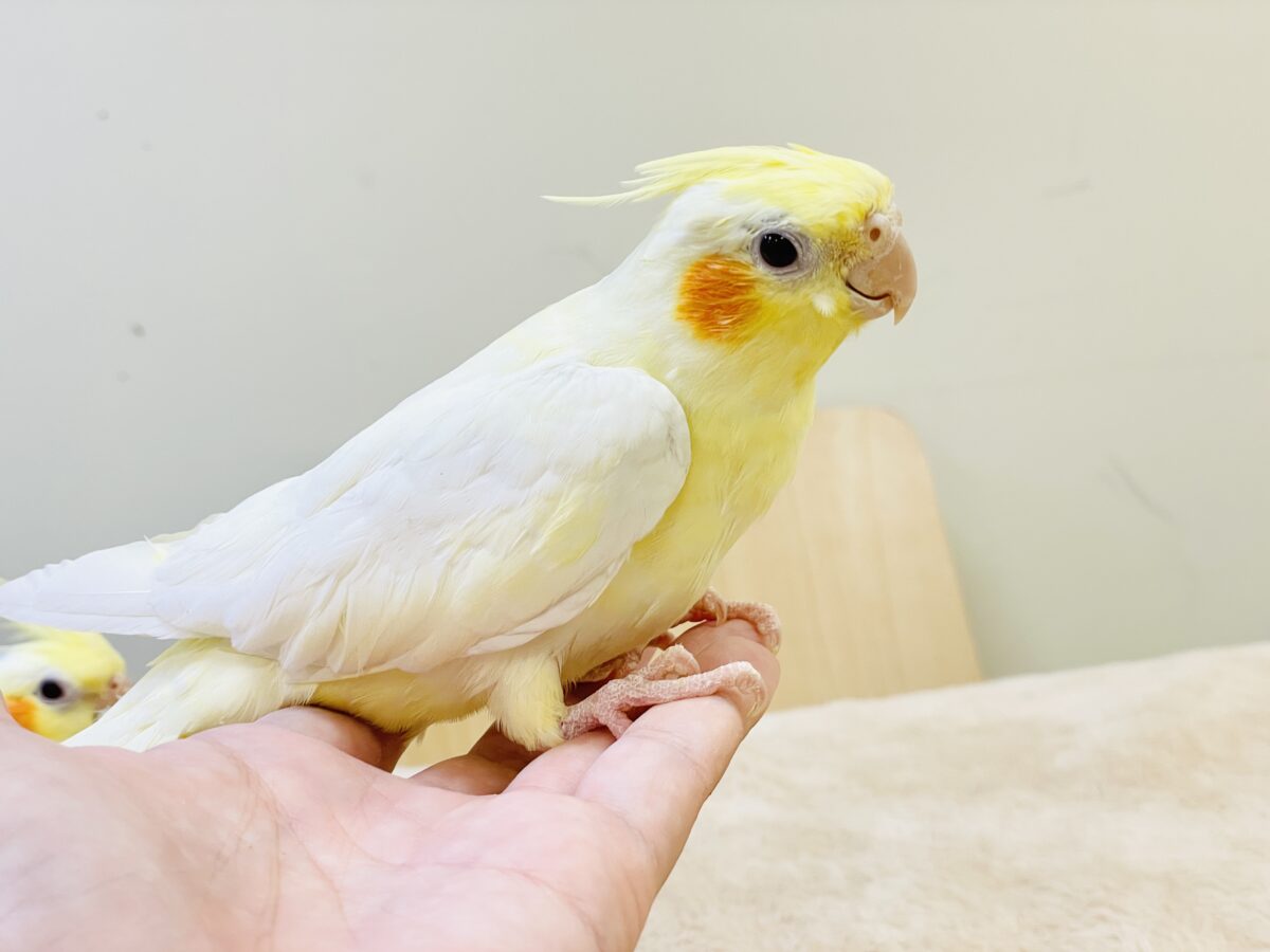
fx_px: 1908
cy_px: 476
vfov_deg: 28.0
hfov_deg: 36.8
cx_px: 635
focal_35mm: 52
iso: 64
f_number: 2
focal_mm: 6
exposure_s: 1/117
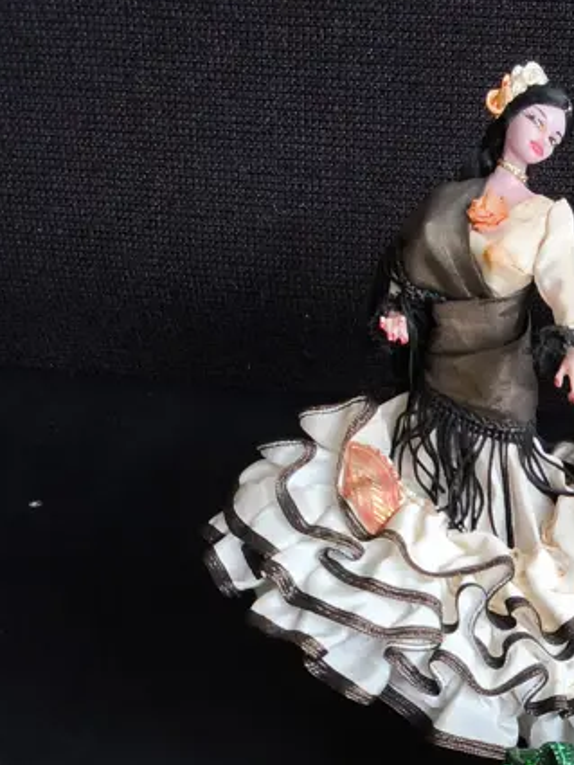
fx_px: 1436
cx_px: 669
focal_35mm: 65
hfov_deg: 21.2
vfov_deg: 28.8
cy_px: 671
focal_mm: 2.87
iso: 125
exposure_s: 1/100
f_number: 2
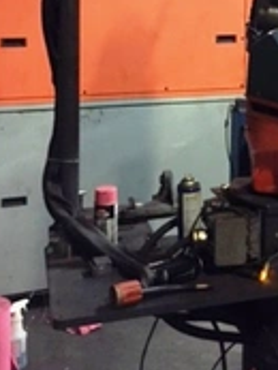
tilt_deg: -2.5
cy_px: 30
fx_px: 717
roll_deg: -0.3
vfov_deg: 27.8
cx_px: 310
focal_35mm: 67
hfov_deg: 20.8
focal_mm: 4.15
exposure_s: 1/15
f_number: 2.2
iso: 320
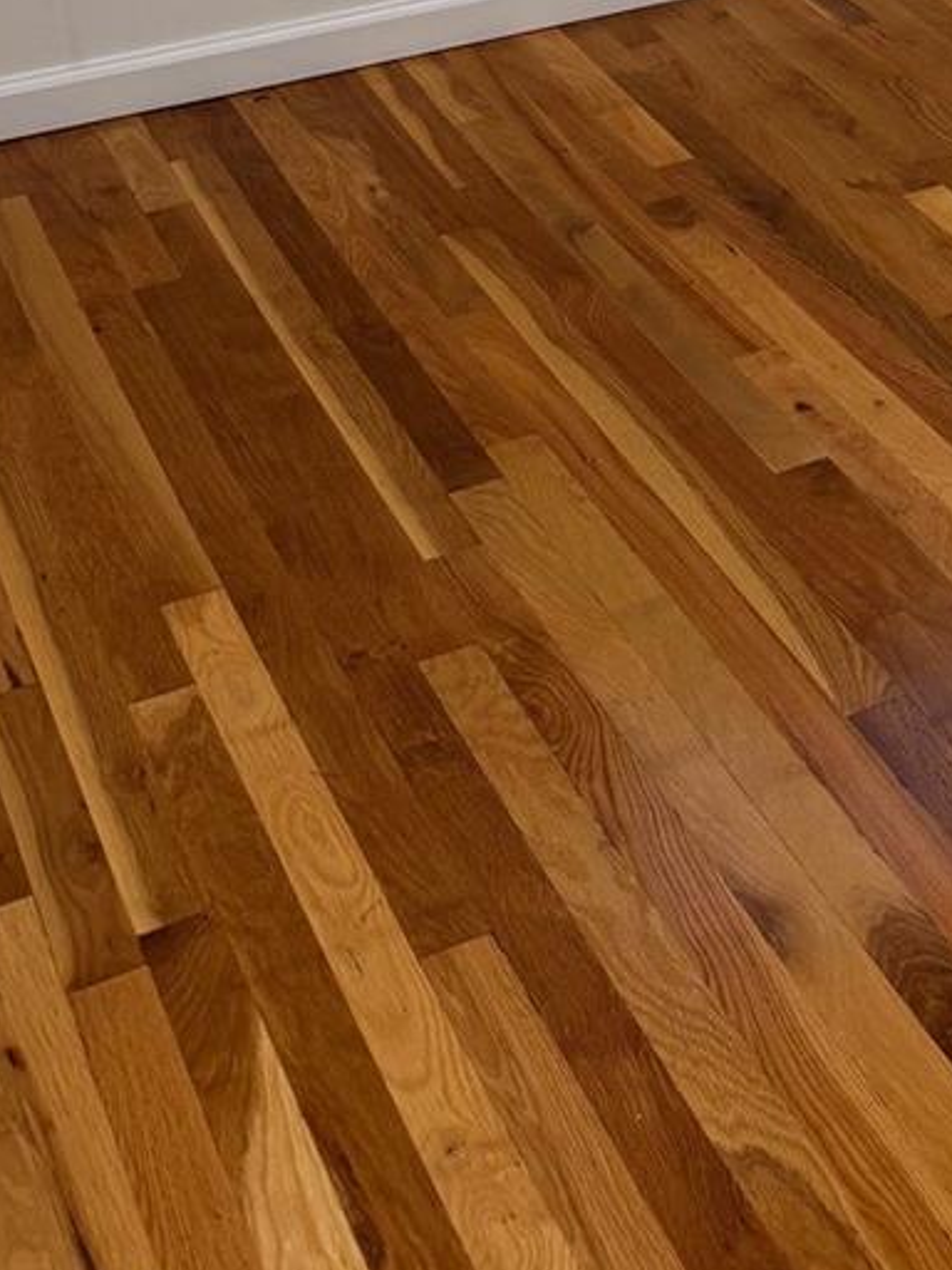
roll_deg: -0.2
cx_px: 1361
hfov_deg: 18.5
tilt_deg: -14.8
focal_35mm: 72
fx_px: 2640
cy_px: -298
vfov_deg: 24.3
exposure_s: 1/134
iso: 50
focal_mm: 6.76
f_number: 1.78
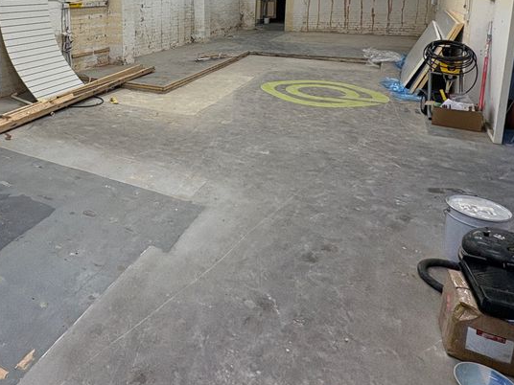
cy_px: 58
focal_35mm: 29
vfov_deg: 44.9
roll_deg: +0.9
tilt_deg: -7.8
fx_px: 431
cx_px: 120
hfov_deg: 58.0
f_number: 2.2
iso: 100
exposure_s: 1/117
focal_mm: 2.22
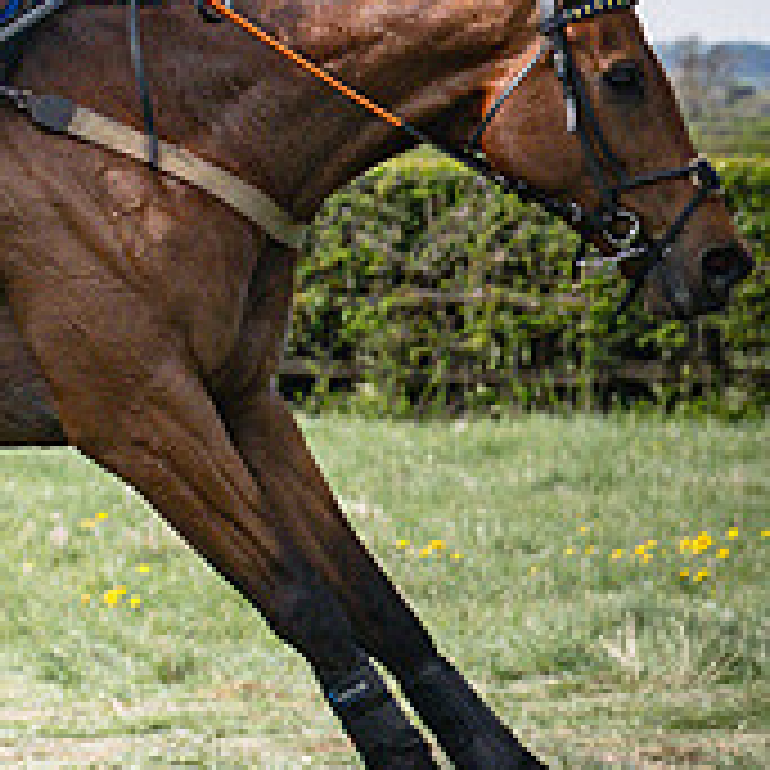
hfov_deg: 5.1
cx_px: -676
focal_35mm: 339
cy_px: -359
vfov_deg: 5.1
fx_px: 8531
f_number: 5
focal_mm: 70
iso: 400
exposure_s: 1/4000
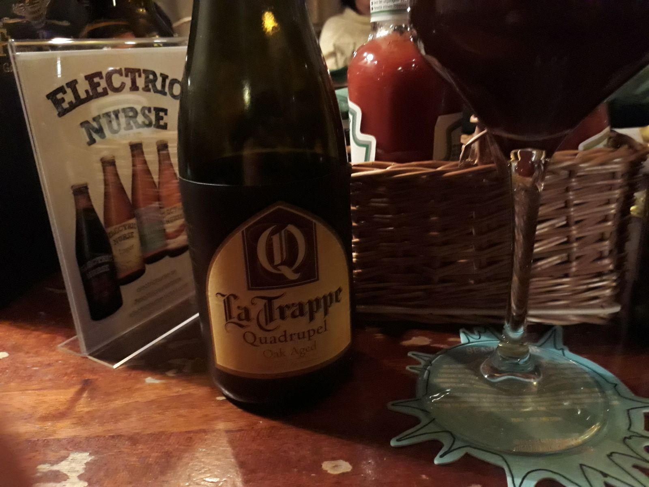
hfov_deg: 65.3
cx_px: 324
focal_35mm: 27
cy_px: 244
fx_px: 506
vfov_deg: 51.4
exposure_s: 1/10
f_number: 1.9
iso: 800
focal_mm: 3.6
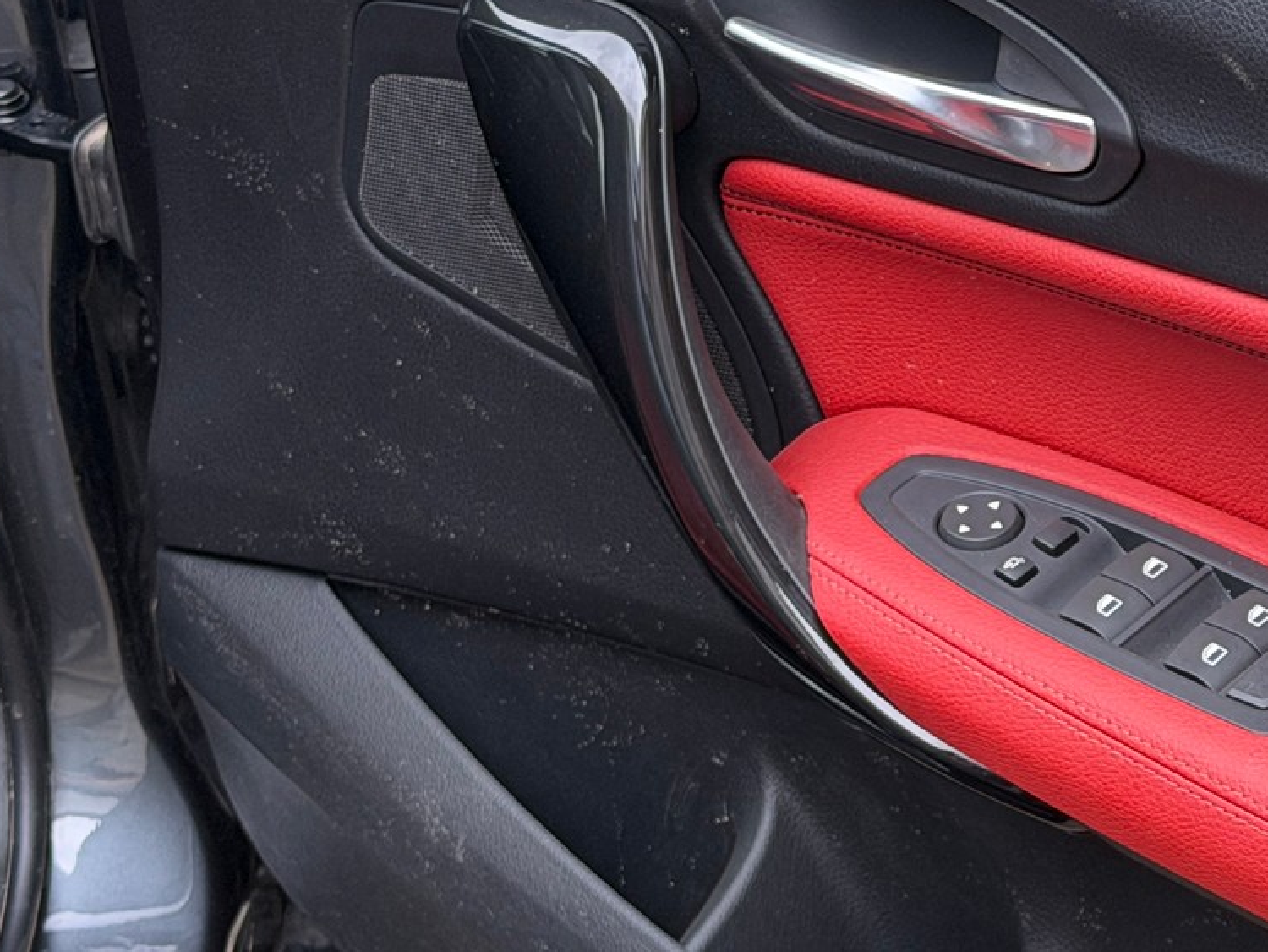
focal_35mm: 131
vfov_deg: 11.3
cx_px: 1304
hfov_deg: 14.8
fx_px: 4800
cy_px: 629
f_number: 1.78
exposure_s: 1/192
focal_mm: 6.76
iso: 50
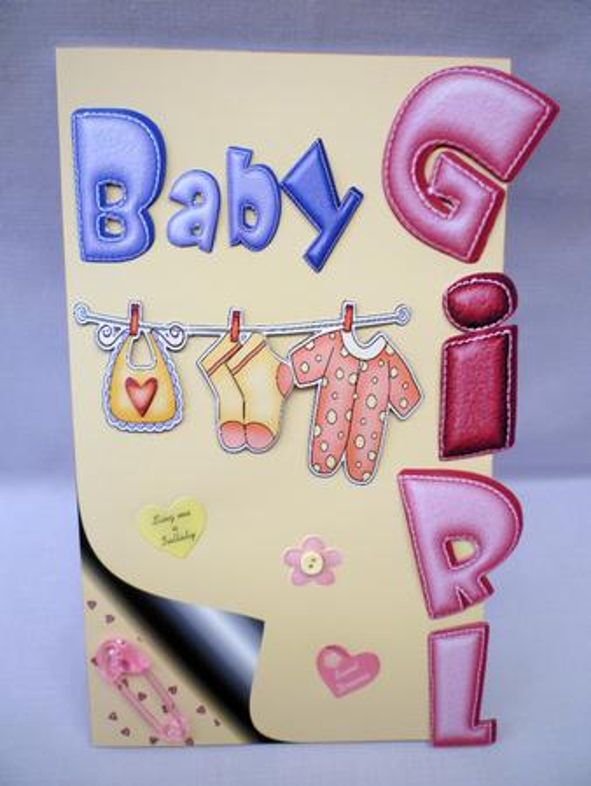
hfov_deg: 48.3
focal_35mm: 29
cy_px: 393
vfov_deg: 61.6
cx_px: 296
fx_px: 660
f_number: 3.3
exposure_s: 1/30
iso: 100
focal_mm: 5.2
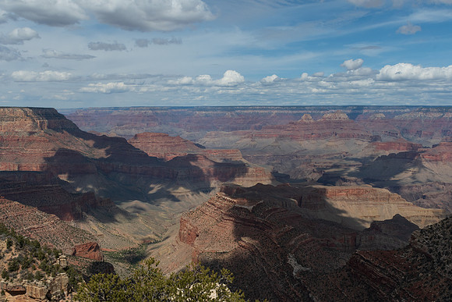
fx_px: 452
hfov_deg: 53.1
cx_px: 226
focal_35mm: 36
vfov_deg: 36.9
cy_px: 151
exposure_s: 1/320
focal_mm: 24
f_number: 16
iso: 200
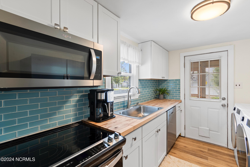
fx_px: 104
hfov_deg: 100.4
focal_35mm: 15
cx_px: 125
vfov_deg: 77.3
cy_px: 84
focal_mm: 10
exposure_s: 1/3
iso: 100
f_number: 4.5
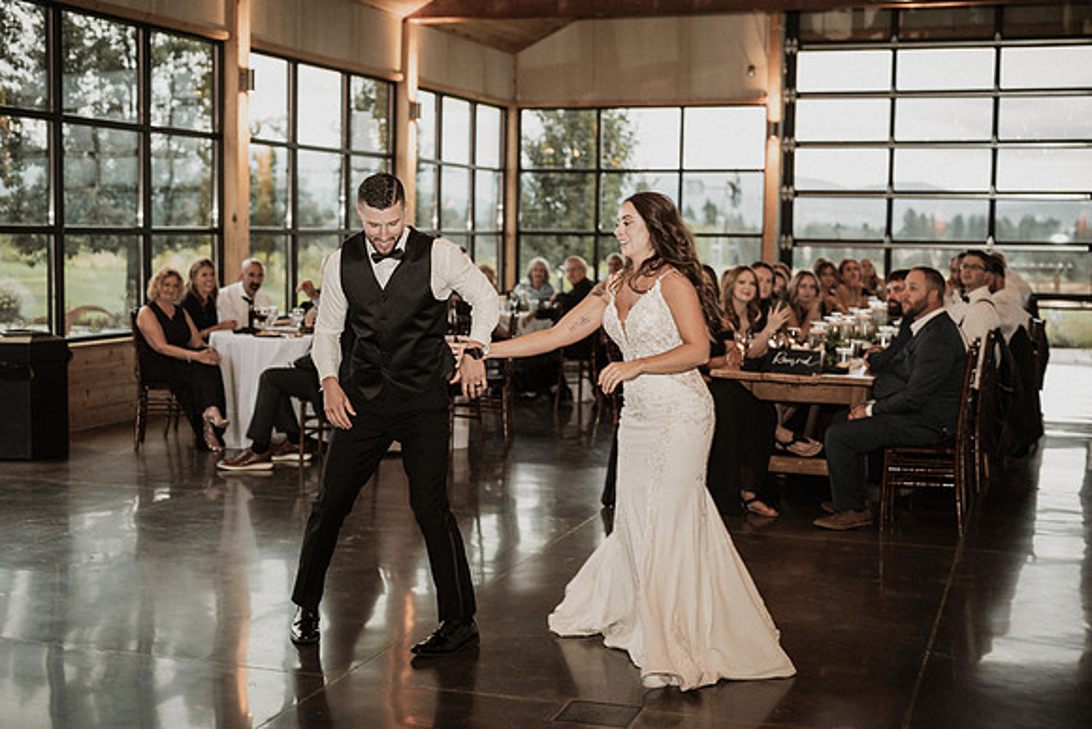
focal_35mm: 50
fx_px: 1517
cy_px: 364
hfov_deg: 39.6
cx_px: 546
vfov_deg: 27.0
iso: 800
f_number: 2.8
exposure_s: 1/100
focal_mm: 50
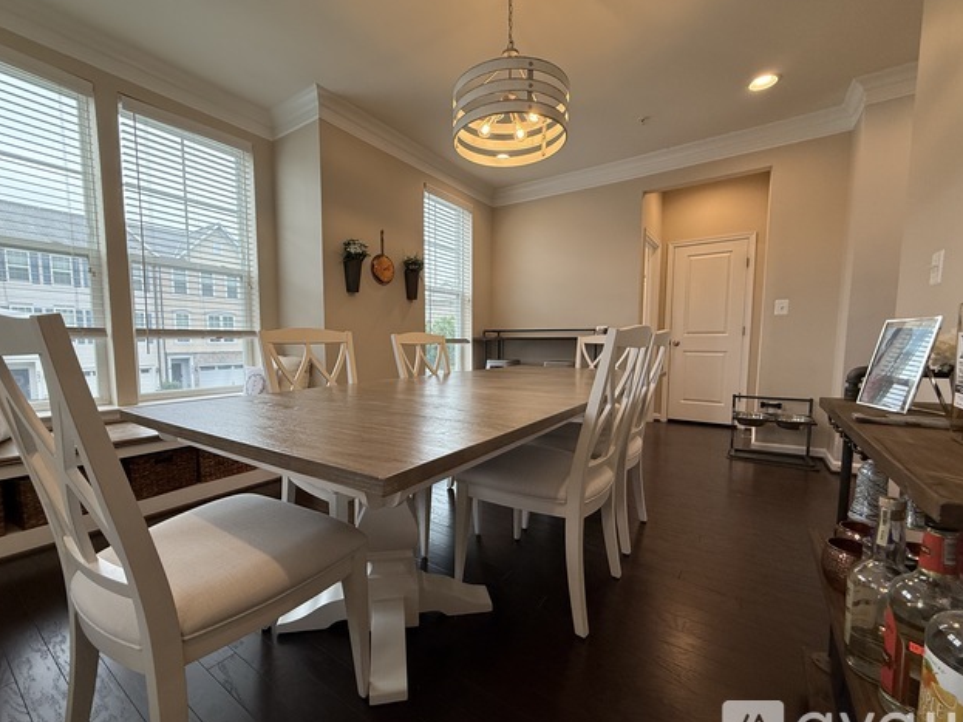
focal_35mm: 15
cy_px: 376
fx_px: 417
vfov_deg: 81.7
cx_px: 457
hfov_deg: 98.1
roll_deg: +0.0
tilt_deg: -4.8
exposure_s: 1/120
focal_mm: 2.22
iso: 160
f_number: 2.2
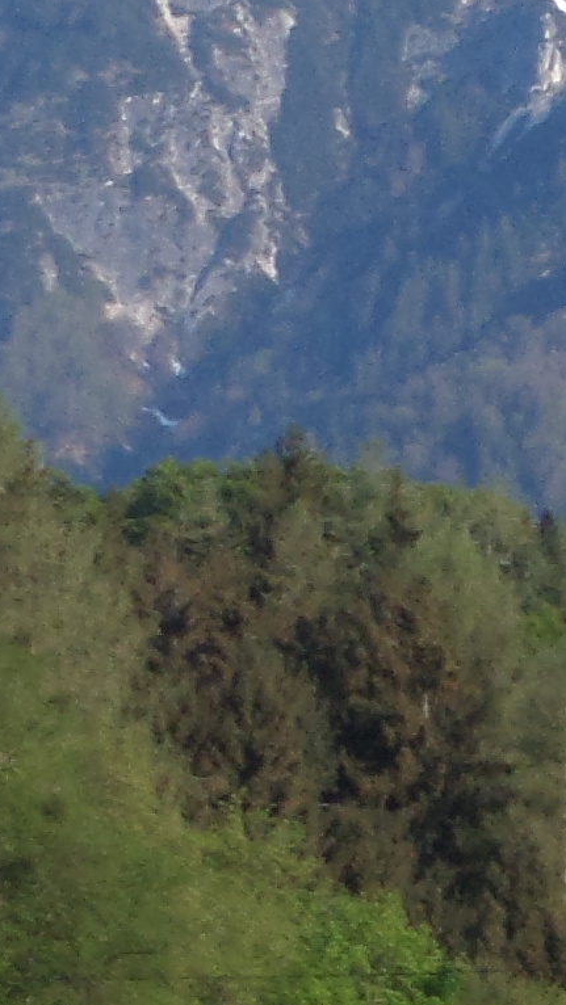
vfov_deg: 3.4
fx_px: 17045
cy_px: 1019
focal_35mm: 639
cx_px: -1942
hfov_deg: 1.9
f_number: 4.4
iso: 80
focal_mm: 17
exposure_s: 1/250
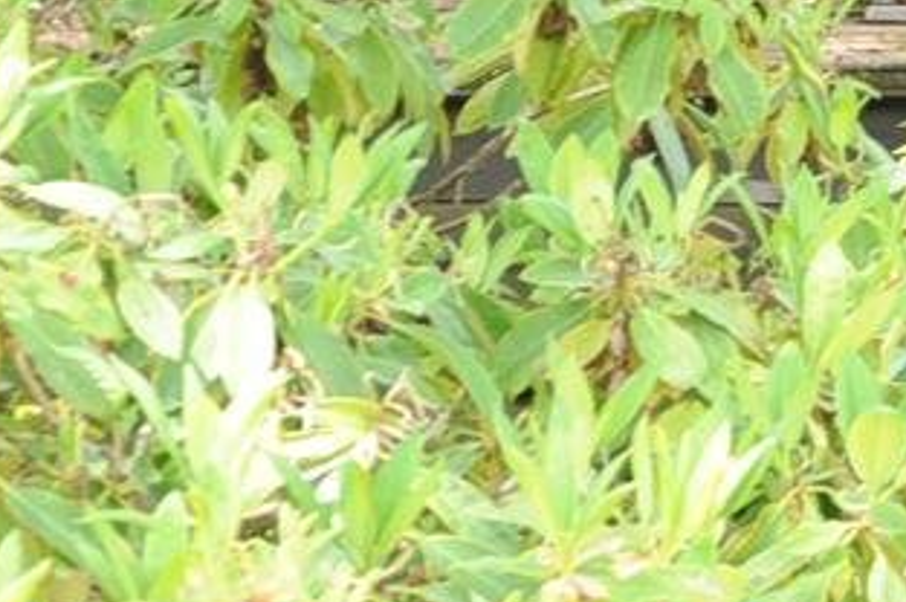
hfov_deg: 9.8
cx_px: 2672
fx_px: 4098
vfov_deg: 8.4
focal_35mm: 163
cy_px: 9
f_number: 4.5
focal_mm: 24
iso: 400
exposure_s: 1/80
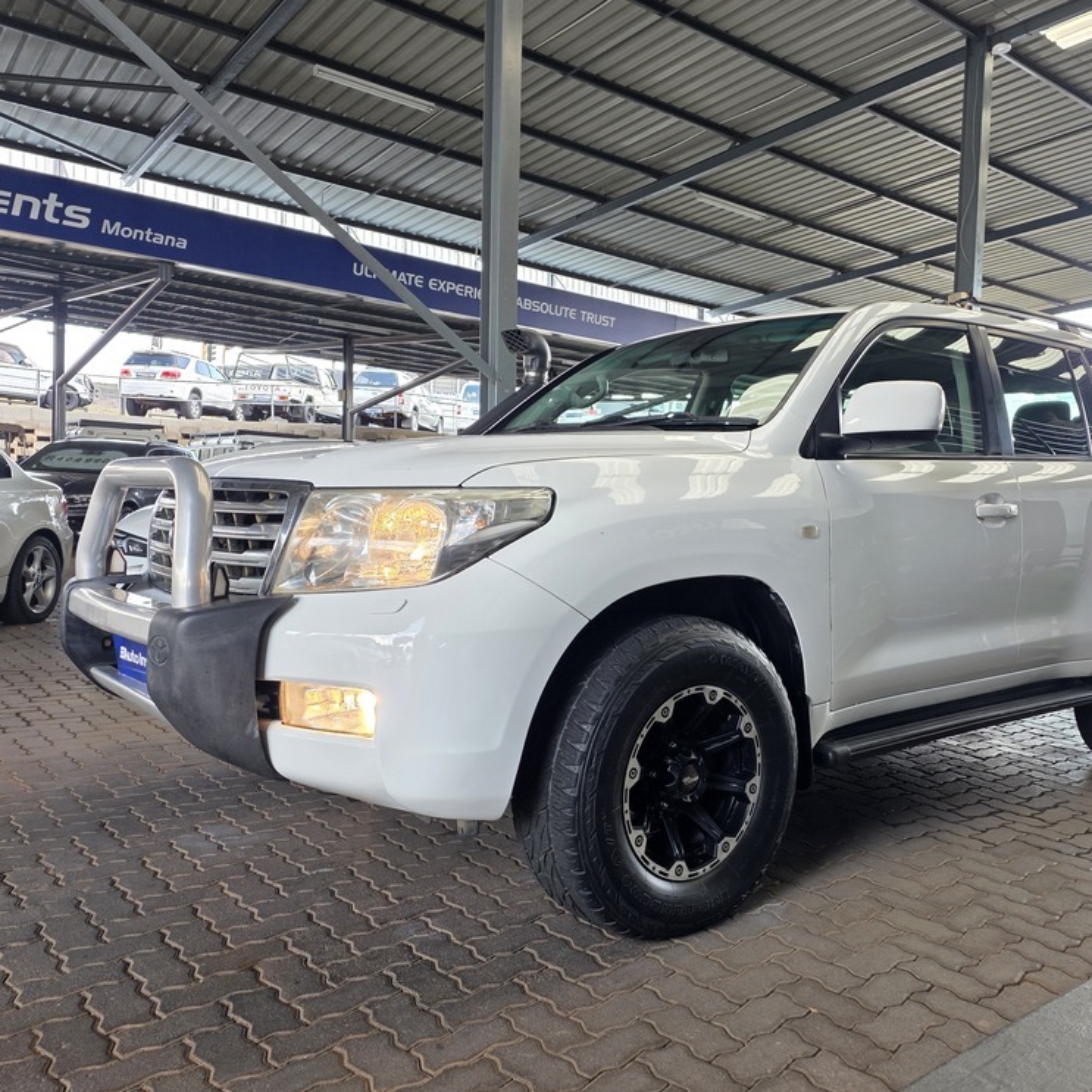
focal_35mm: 28
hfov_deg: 56.7
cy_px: 544
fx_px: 999
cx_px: 670
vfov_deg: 57.3
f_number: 1.7
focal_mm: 6.25
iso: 80
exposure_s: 1/180
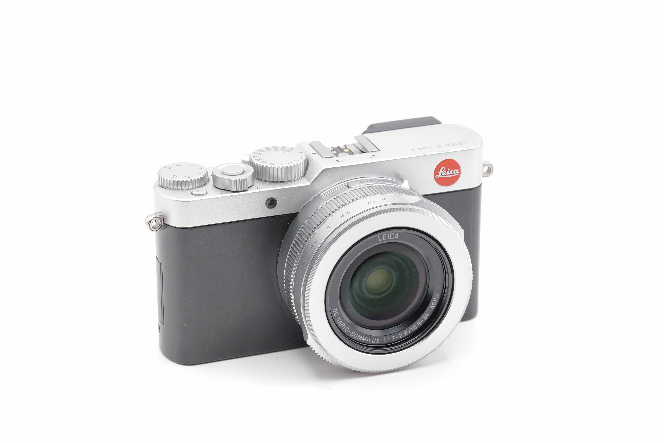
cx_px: 332
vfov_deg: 15.2
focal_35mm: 90
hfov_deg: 22.6
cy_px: 222
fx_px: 1660
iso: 3200
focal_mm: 90
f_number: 13
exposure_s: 1/100
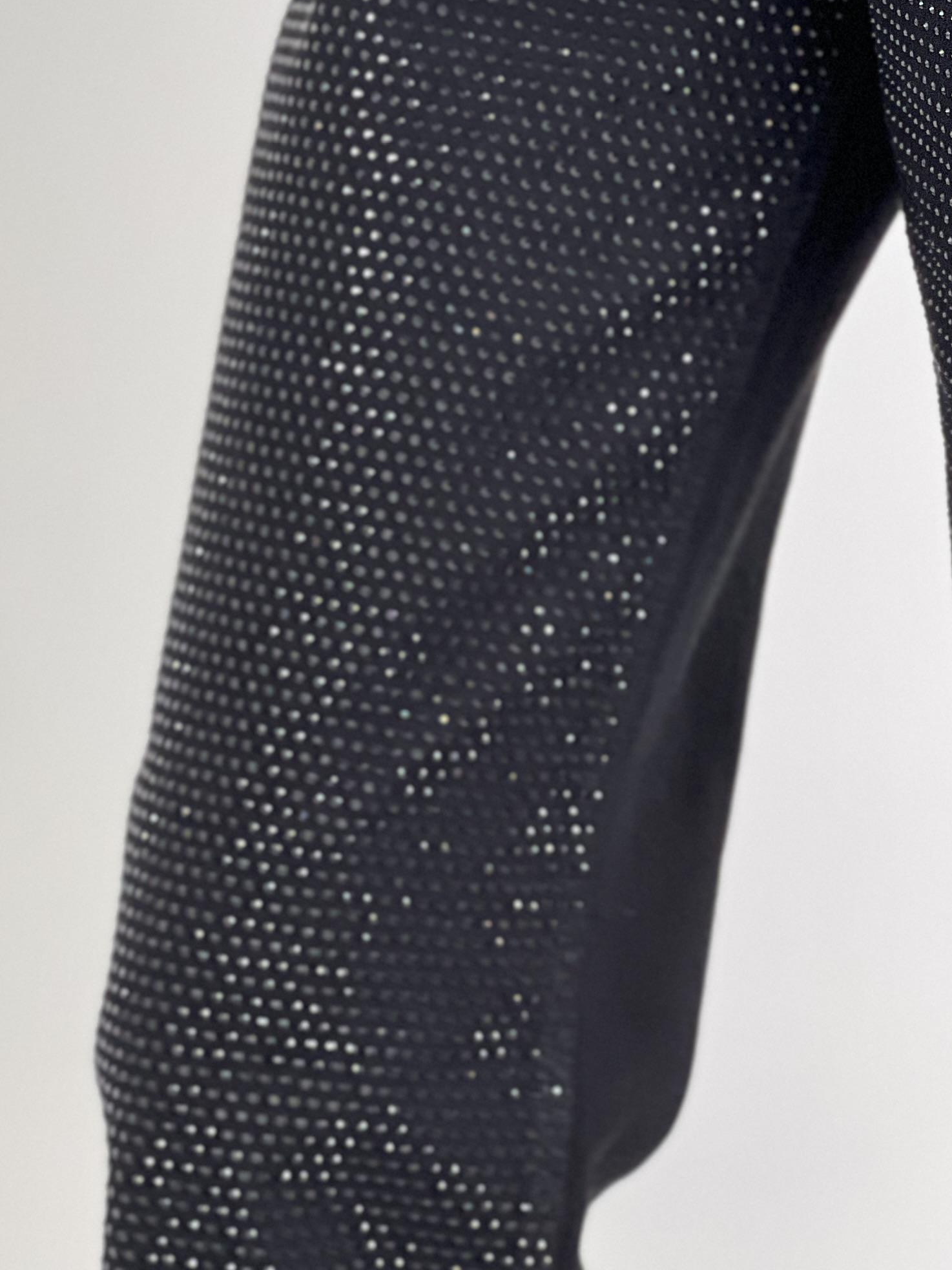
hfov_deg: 9.4
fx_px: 5793
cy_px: 143
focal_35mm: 158
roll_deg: +3.3
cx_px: 708
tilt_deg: -10.5
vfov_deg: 12.4
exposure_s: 1/100
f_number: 2.8
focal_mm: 9
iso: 160
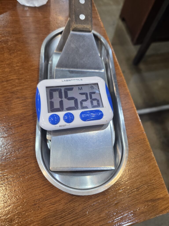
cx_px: 84
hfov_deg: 58.9
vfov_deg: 73.9
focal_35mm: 23
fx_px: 150
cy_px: 113
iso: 160
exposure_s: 1/120
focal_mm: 6.3
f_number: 1.7
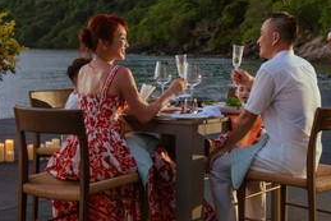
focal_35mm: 94
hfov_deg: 21.3
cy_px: 85
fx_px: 865
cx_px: 281
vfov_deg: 14.6
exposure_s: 1/125
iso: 1000
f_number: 4.5
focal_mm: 38
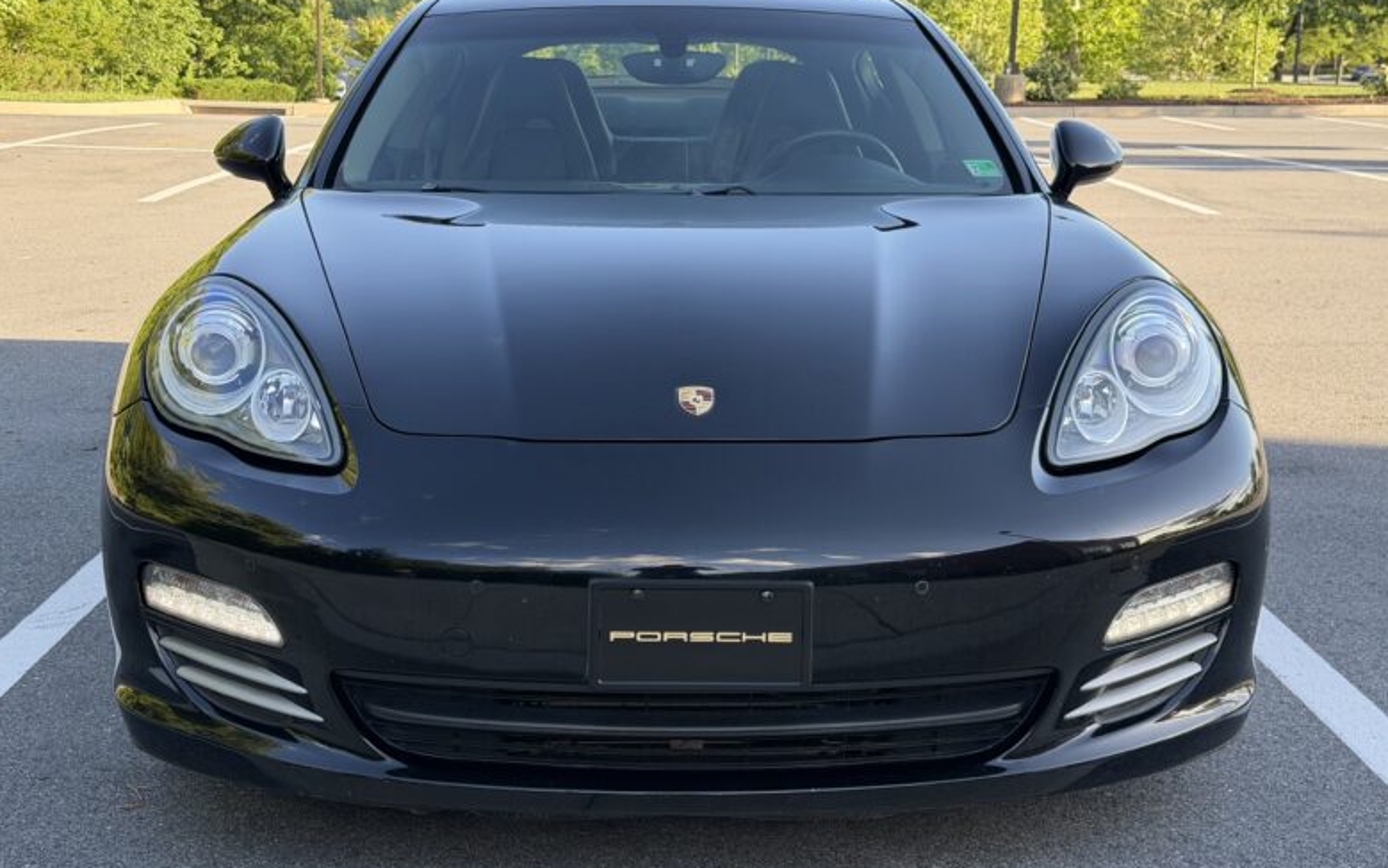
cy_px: 450
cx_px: 690
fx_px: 1967
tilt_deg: -13.0
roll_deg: -1.3
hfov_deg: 38.9
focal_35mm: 52
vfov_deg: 24.9
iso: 80
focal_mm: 6.76
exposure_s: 1/425
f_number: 1.78
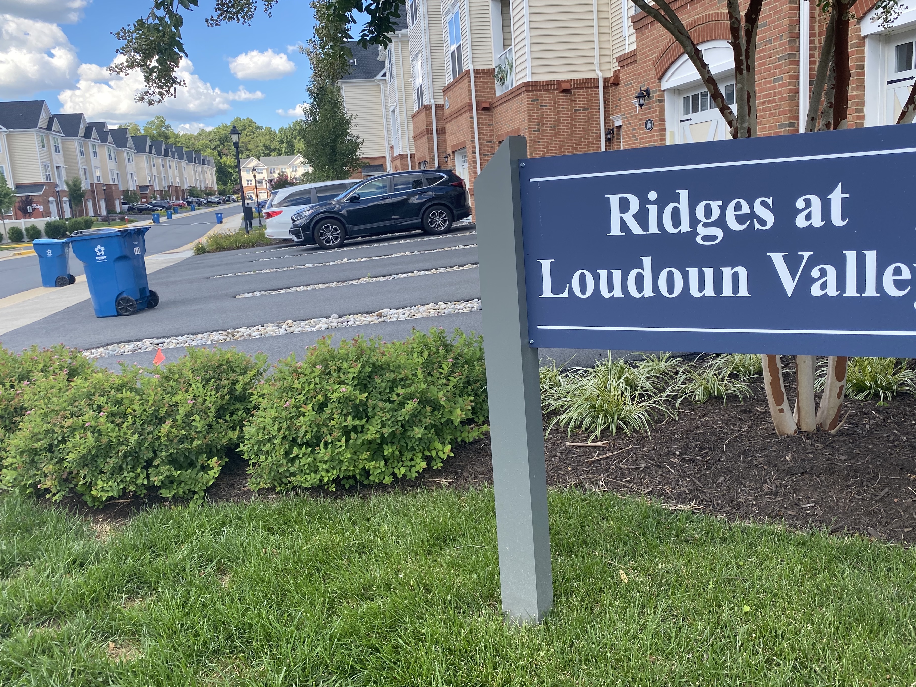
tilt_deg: -8.7
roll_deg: +3.8
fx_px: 767
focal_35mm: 29
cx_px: 472
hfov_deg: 61.6
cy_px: 307
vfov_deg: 48.1
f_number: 1.8
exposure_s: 1/606
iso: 32
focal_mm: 4.25
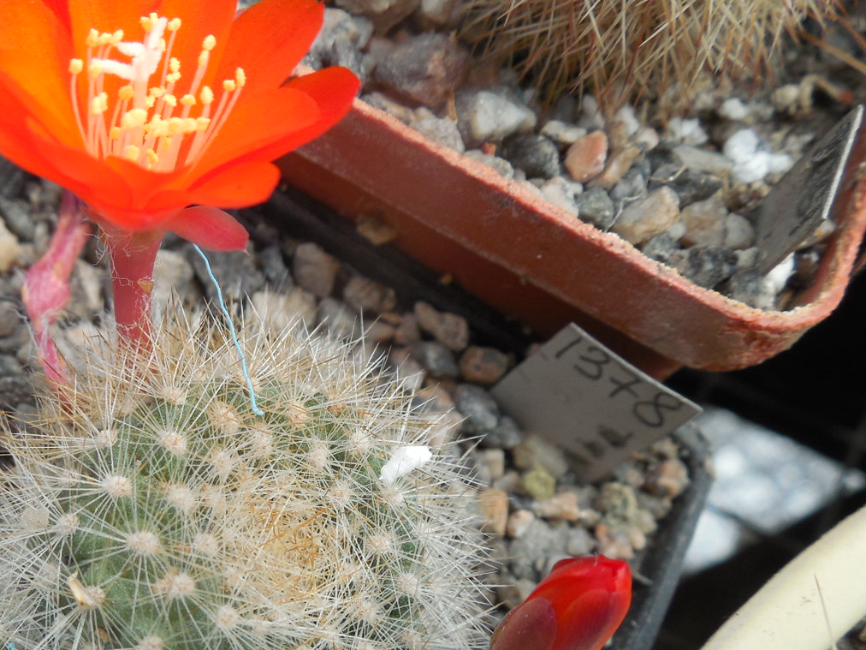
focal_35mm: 49
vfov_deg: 29.6
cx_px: 242
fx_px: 1226
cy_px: 404
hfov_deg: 38.1
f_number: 3.6
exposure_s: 1/250
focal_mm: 5.6
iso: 125
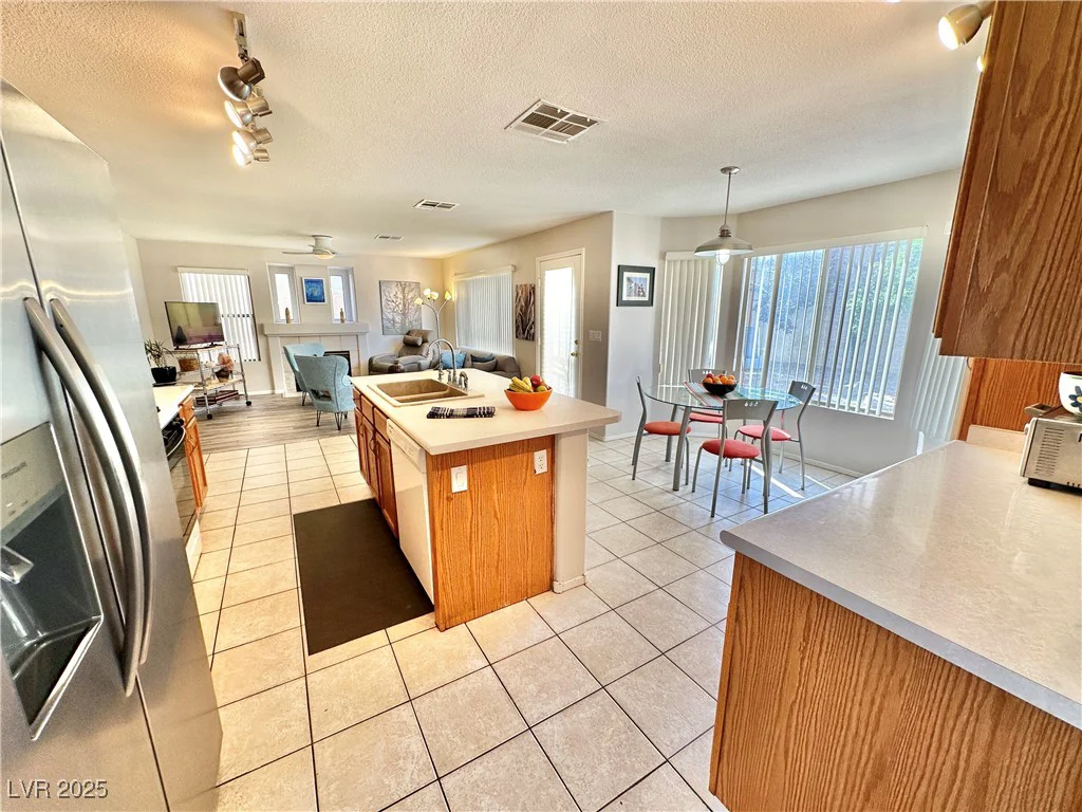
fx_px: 438
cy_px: 406
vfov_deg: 85.7
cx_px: 541
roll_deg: -0.8
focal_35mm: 14
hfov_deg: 102.1
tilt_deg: -11.4
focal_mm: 2.22
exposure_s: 1/120
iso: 64
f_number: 2.2
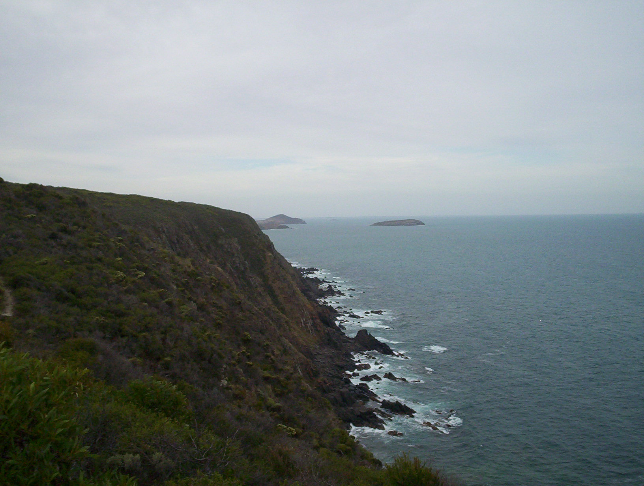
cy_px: 243
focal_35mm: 38
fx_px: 709
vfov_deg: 37.9
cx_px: 322
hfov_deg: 48.9
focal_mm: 4.99
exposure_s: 1/709
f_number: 4.5
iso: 100
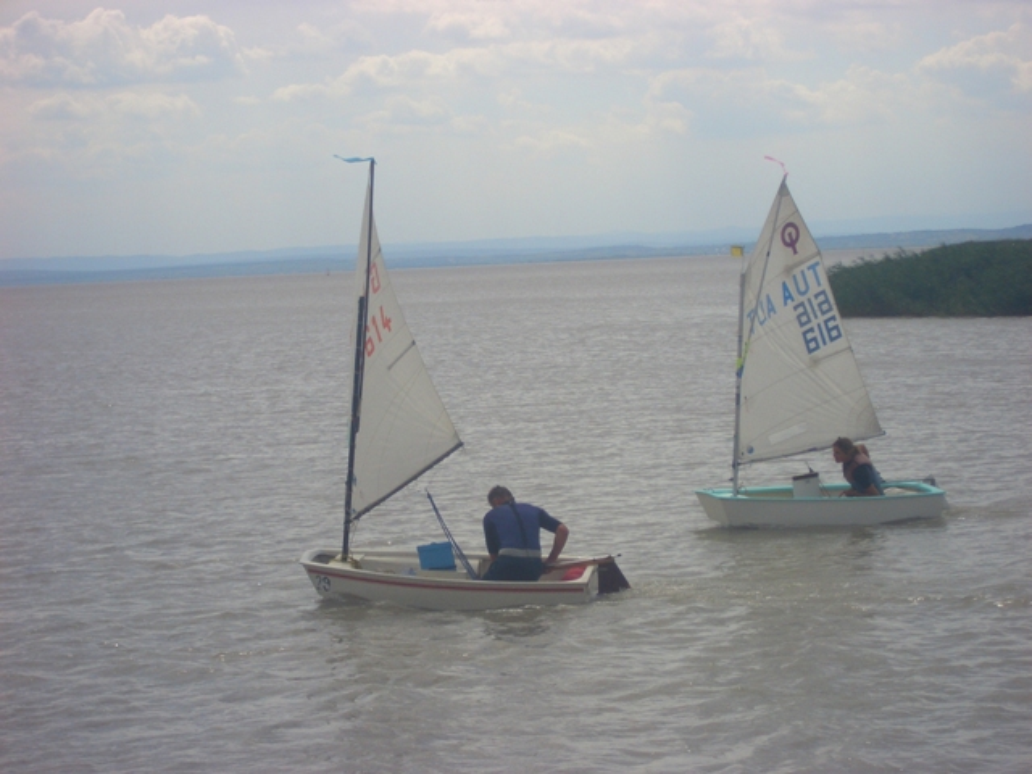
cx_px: 516
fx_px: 3130
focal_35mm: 105
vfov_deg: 14.1
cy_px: 387
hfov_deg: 18.7
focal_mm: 17.4
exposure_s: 1/800
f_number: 4.8
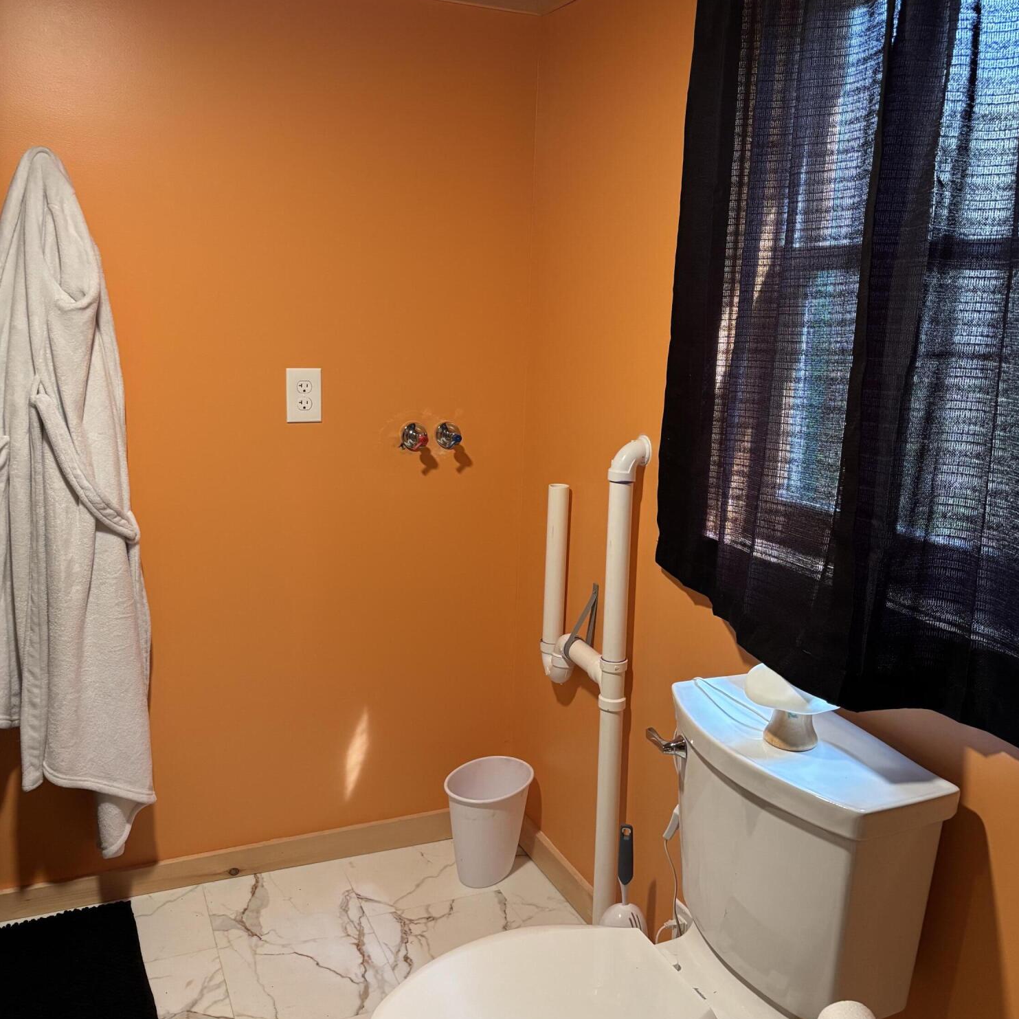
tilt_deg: -9.5
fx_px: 1032
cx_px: 514
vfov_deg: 52.4
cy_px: 451
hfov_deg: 52.5
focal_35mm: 31
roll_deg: -2.2
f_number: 1.6
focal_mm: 5.96
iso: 250
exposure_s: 1/60
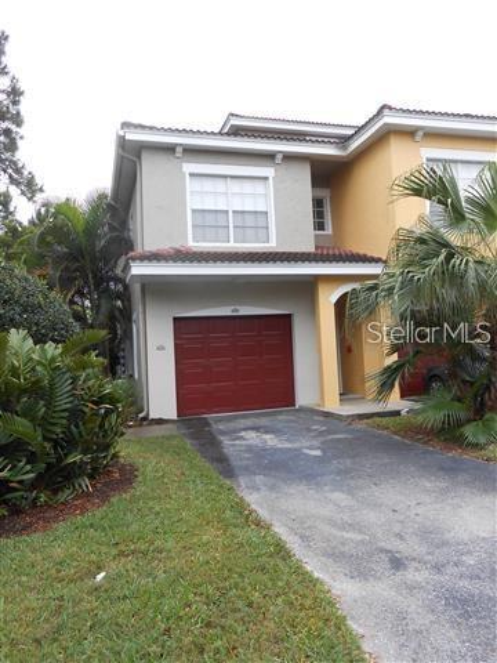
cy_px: 332
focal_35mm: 26
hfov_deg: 53.1
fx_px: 498
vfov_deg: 67.3
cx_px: 248
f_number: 3.5
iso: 100
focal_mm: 4.6
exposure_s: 1/30
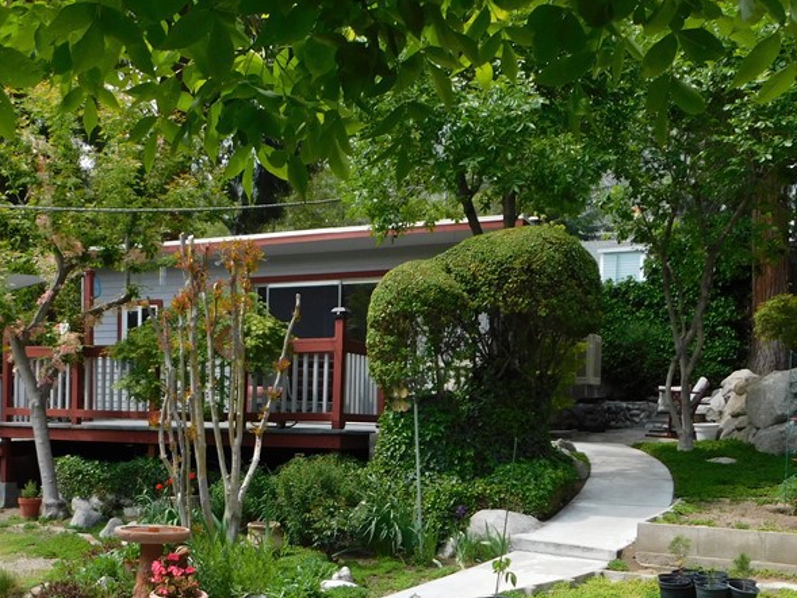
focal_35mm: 40
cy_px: 467
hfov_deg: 46.6
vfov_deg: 35.0
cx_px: 325
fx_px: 921
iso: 125
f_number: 3
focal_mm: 4
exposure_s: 1/640
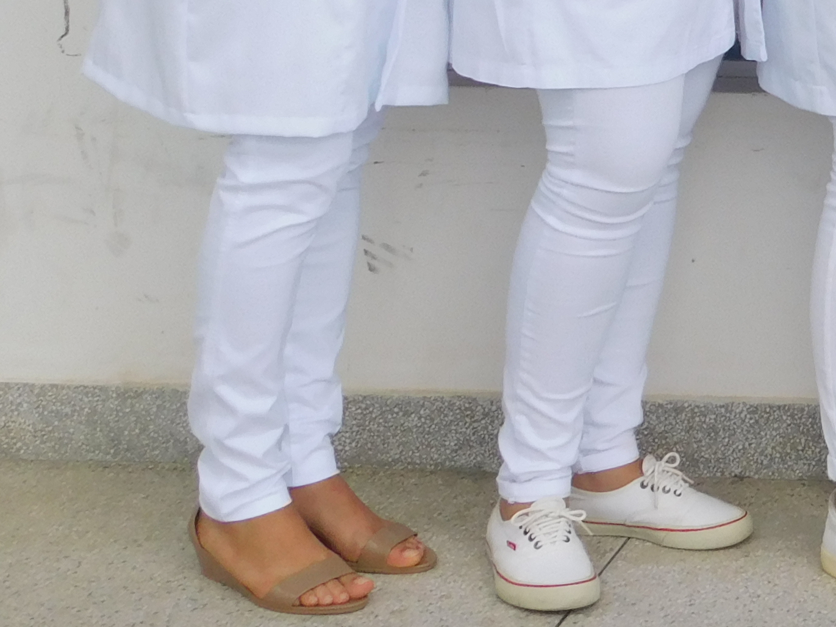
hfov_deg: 14.8
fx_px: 2922
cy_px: -340
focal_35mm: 121
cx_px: 1356
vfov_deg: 11.7
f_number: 3.5
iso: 125
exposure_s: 1/640
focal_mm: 6.3
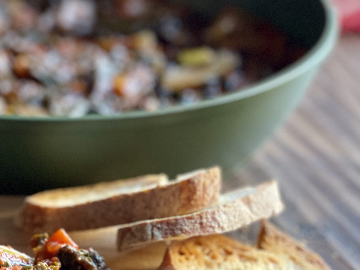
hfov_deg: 13.6
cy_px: 185
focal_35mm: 143
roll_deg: -1.1
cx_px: -10
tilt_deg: -27.2
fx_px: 1487
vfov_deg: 10.4
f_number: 2.2
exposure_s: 1/40
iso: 320
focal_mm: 7.5
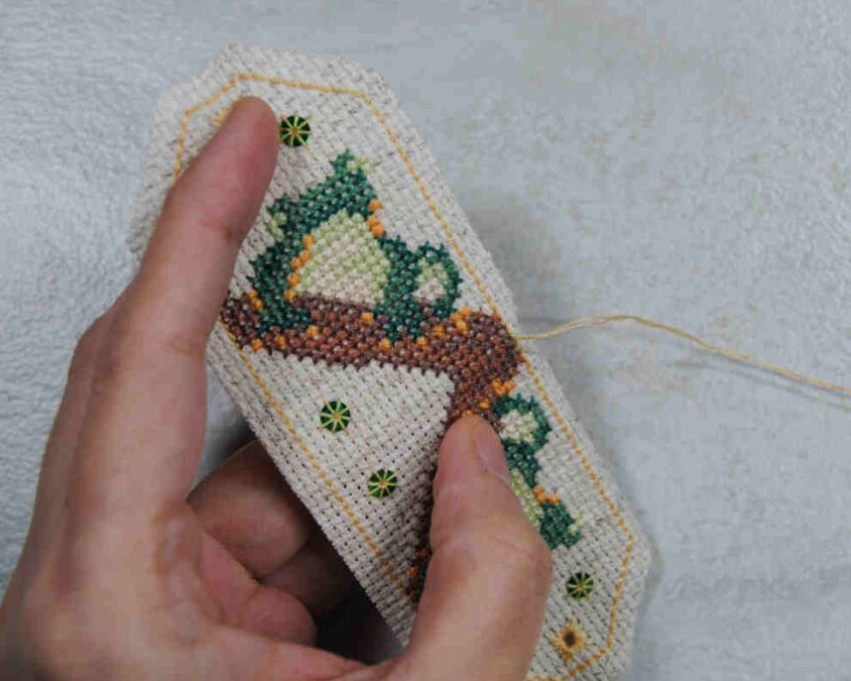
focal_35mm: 65
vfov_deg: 23.5
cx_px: 488
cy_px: 345
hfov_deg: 29.1
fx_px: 1637
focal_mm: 38
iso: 200
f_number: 6.3
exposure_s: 1/60
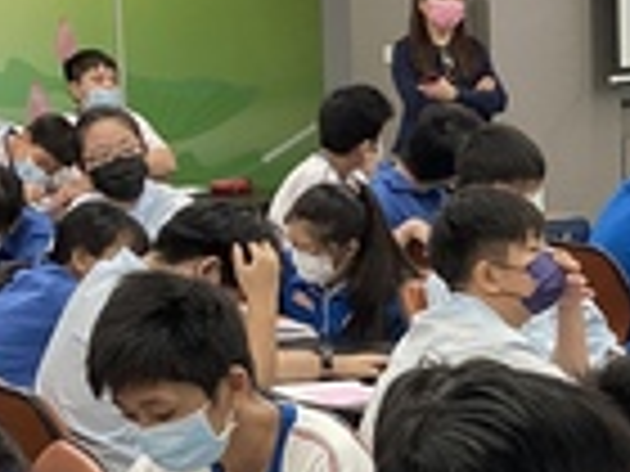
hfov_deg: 13.8
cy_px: 533
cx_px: 670
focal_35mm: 140
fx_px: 2548
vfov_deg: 10.5
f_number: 1.8
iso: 200
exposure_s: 1/60
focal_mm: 3.99
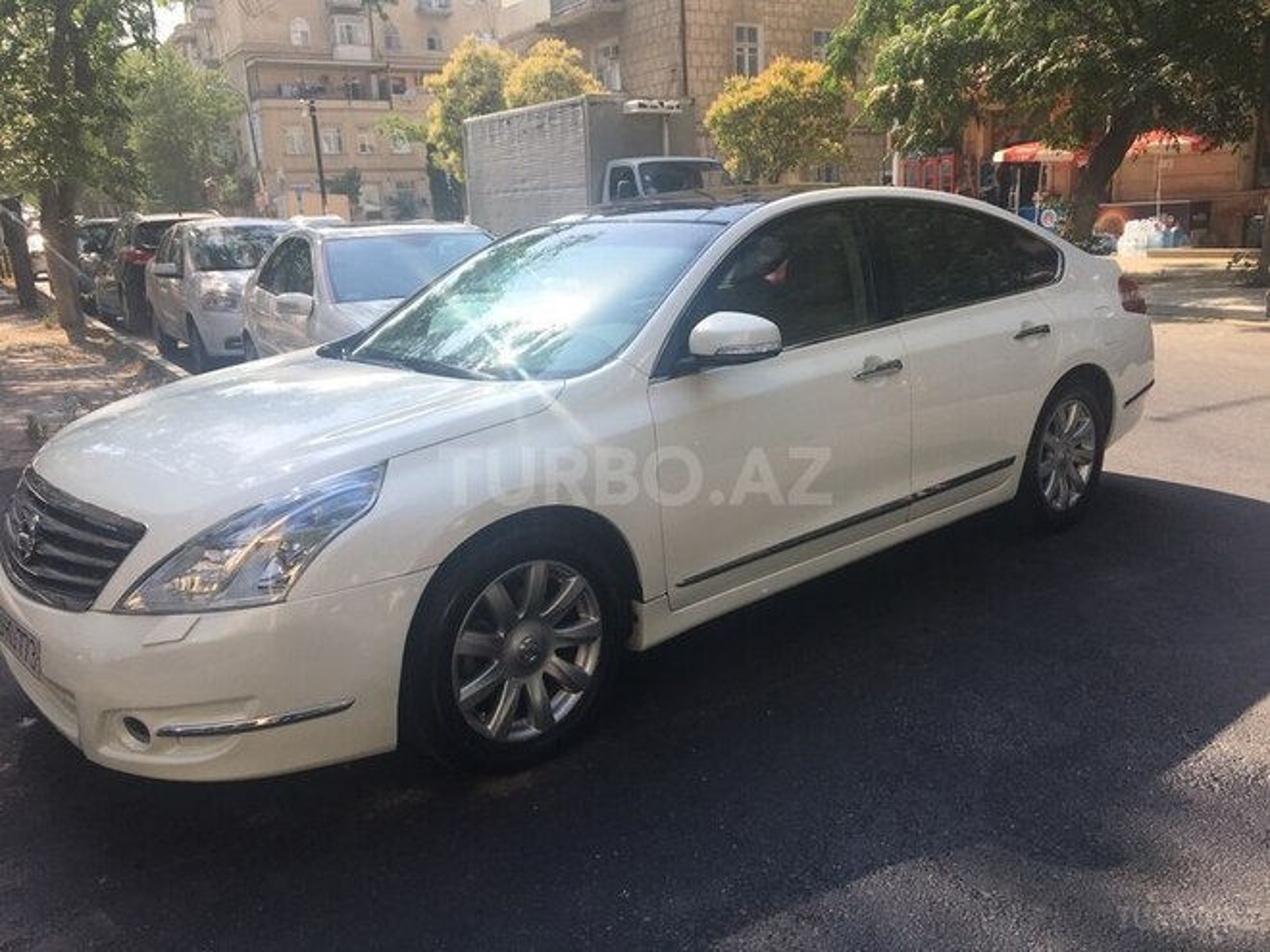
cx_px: 635
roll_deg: +2.2
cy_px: 476
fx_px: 1064
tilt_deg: -12.8
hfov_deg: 61.7
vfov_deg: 48.2
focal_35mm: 29
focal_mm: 4.15
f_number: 2.2
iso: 25
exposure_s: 1/746
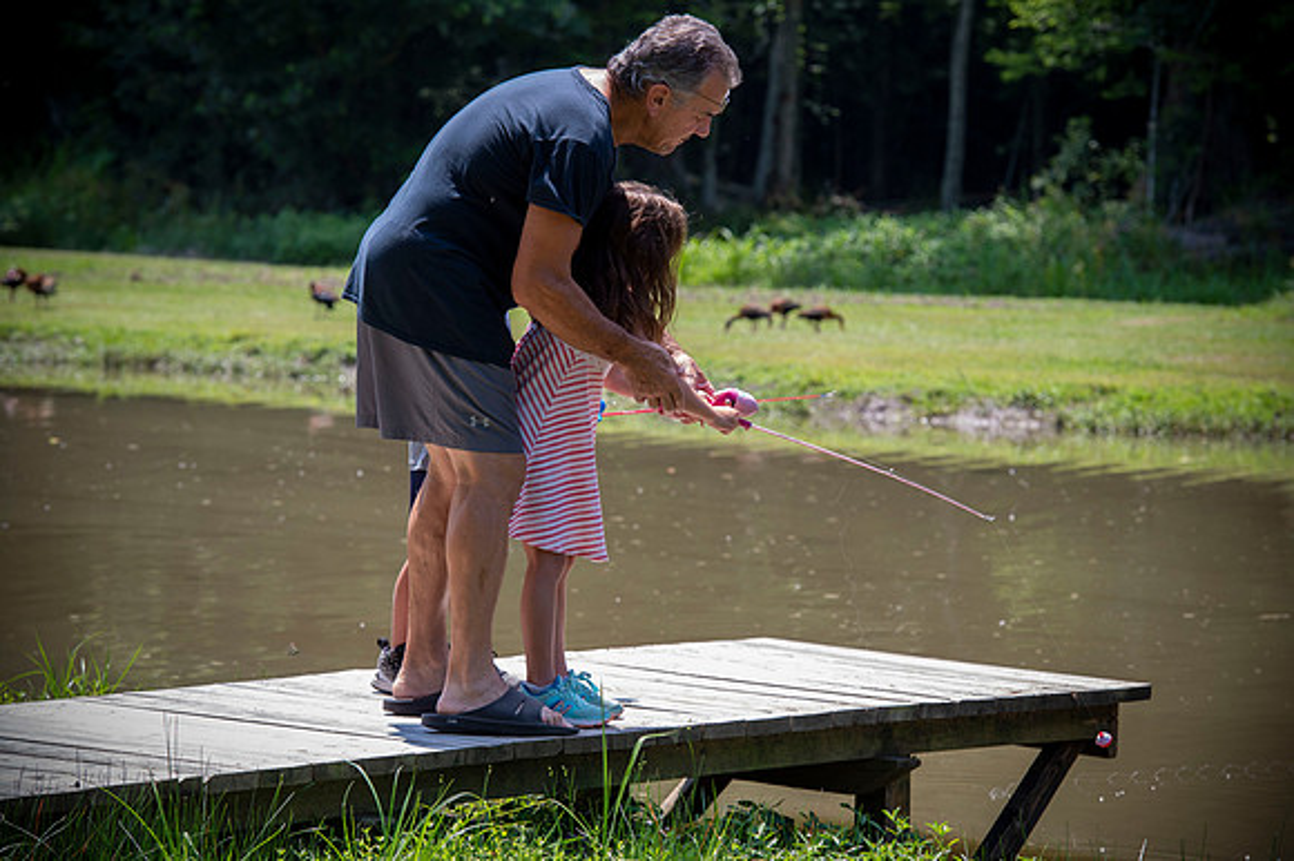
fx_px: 5568
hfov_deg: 13.3
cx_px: 647
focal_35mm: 155
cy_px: 430
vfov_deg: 8.8
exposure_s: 1/250
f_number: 8
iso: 400
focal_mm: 155
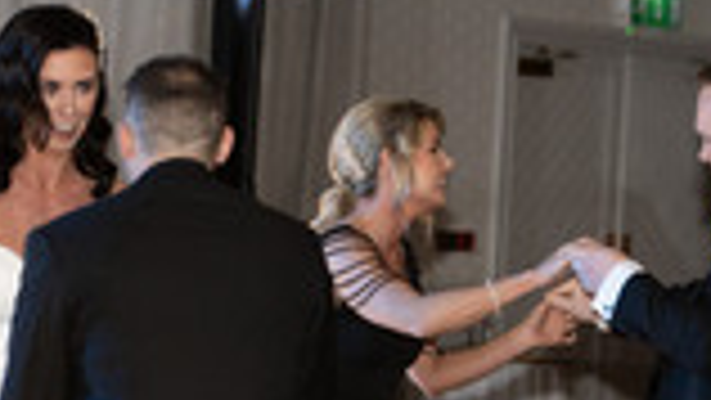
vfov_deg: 4.6
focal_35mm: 266
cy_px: 429
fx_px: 5017
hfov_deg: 8.1
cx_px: 590
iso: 640
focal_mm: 100
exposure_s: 1/250
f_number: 2.8
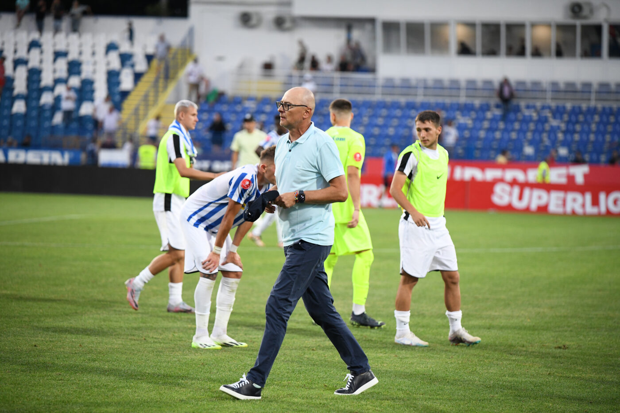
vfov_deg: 8.9
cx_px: 310
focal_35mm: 155
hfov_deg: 13.3
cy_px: 206
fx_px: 2669
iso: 2500
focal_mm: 155
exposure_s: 1/2000
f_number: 2.8
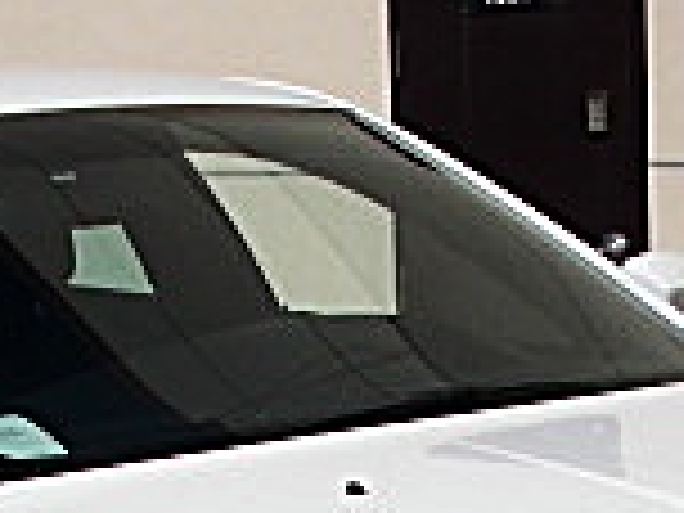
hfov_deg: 13.0
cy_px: 950
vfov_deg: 9.3
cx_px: 400
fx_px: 3003
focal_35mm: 152
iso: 50
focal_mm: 6.3
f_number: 7.9
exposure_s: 1/400
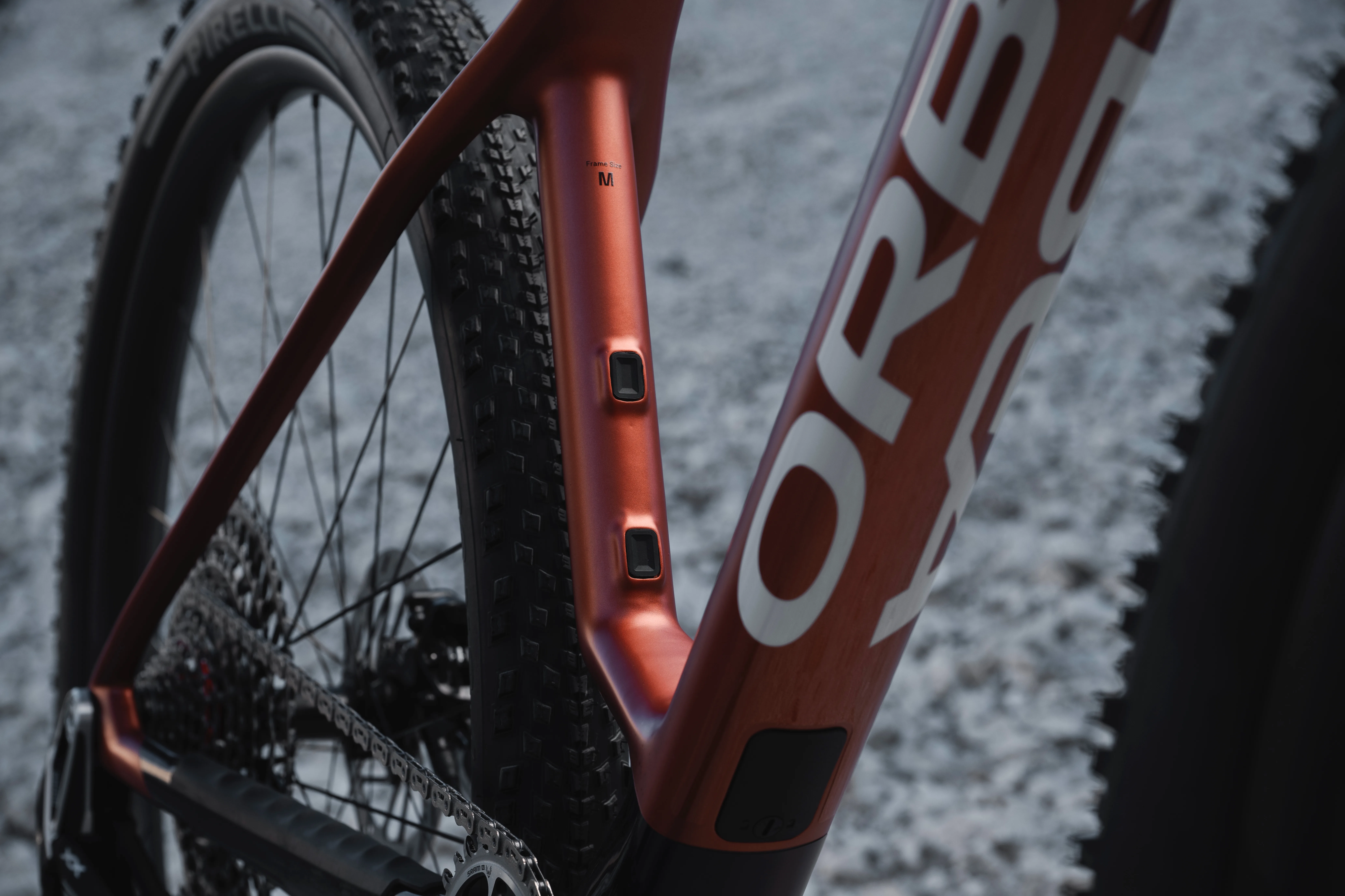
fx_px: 2877
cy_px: 448
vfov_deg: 17.7
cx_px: 672
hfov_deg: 26.3
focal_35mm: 77
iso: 160
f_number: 8
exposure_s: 1/100
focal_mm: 77
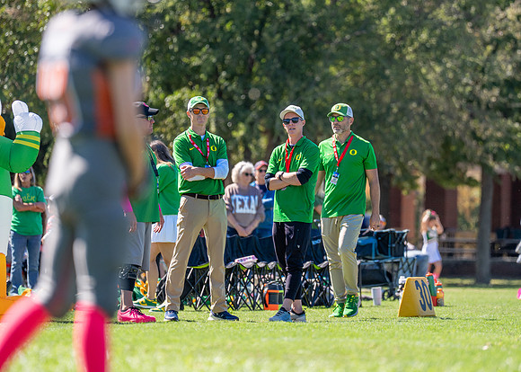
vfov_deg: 4.6
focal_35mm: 313
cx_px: 291
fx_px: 4631
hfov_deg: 6.4
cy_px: 170
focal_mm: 200
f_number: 2.8
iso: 160
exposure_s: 1/2000
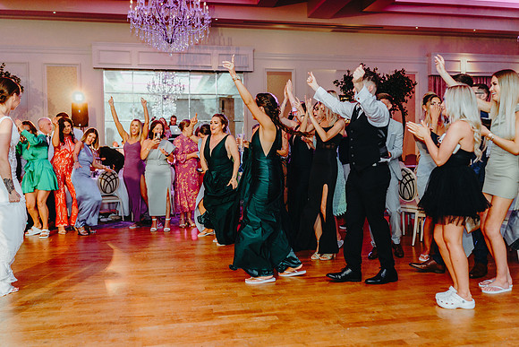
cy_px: 174
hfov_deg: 54.4
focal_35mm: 35
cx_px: 260
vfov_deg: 37.9
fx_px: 505
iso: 1250
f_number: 2
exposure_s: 1/250
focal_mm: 35
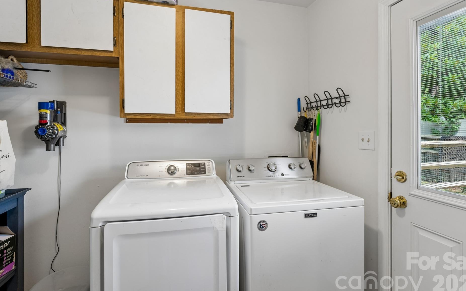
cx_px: 229
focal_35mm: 18
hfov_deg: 90.7
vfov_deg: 64.5
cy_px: 130
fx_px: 230
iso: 400
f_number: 13
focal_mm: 16.1
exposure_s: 1/8
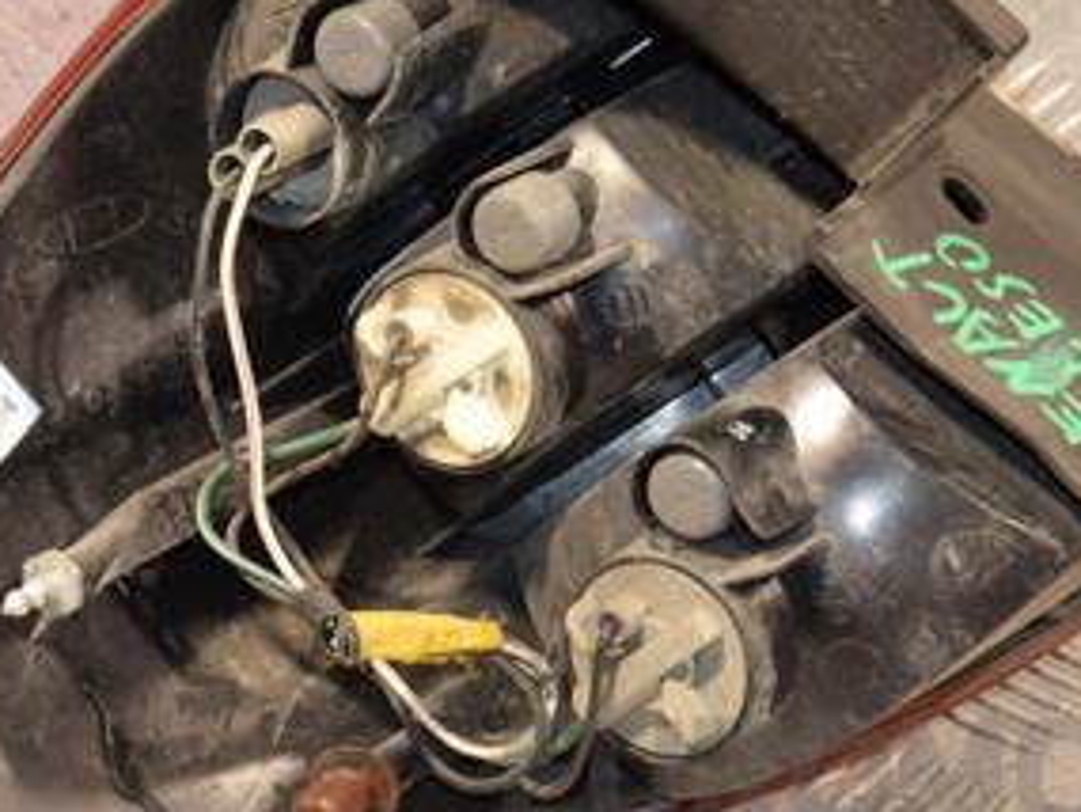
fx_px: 5499
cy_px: 269
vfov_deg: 8.4
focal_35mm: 176
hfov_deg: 11.2
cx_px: 432
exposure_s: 1/125
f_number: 5
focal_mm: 58
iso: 800
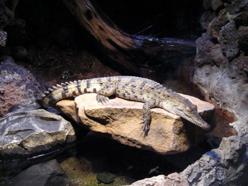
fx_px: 272
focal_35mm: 38
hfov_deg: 49.0
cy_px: 93
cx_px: 124
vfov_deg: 37.7
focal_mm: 6.3
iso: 187
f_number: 3.2
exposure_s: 1/30.7
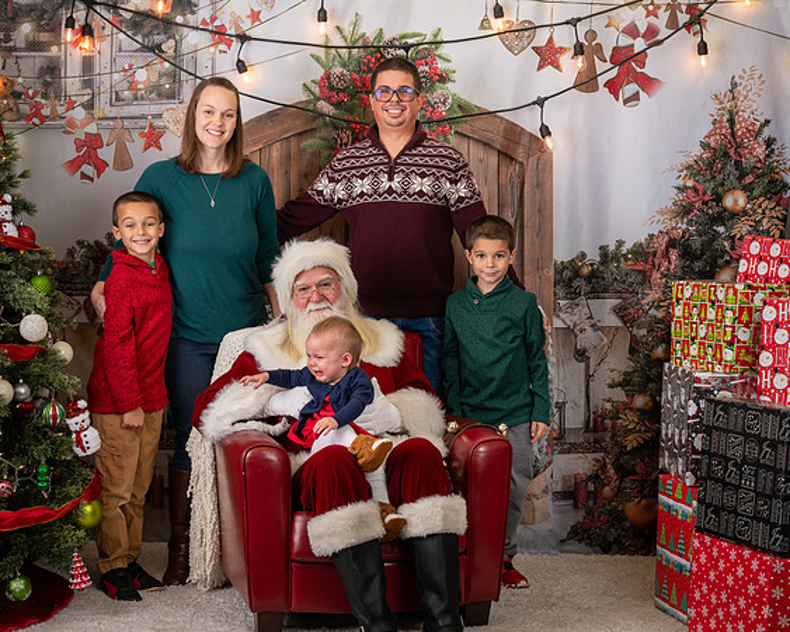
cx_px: 322
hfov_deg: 29.7
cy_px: 285
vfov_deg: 24.0
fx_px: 1487
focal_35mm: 64
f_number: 9
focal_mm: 50
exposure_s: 1/100
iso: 100
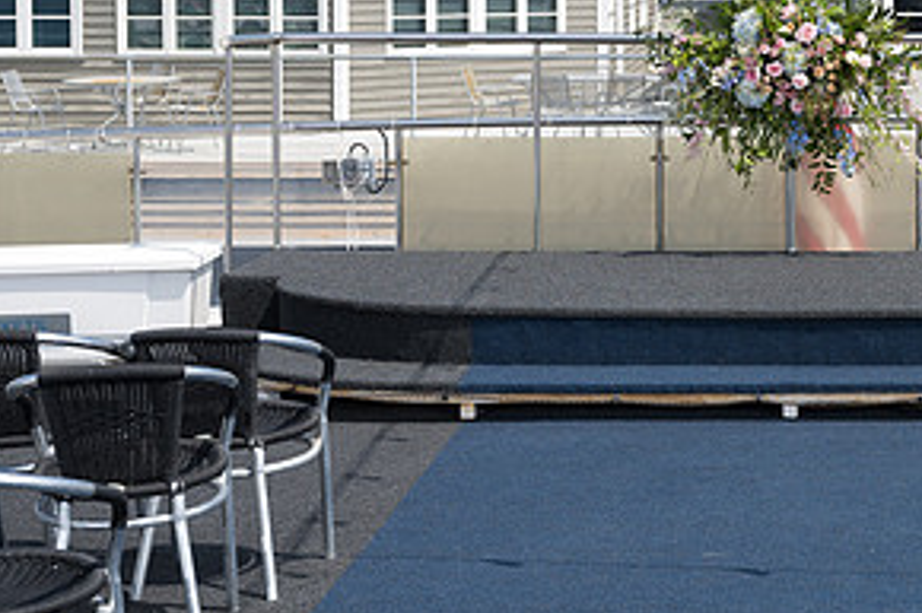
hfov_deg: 22.7
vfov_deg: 15.3
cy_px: 49
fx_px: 2252
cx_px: 785
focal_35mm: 88
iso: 31
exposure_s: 1/200
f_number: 5.6
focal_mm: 44
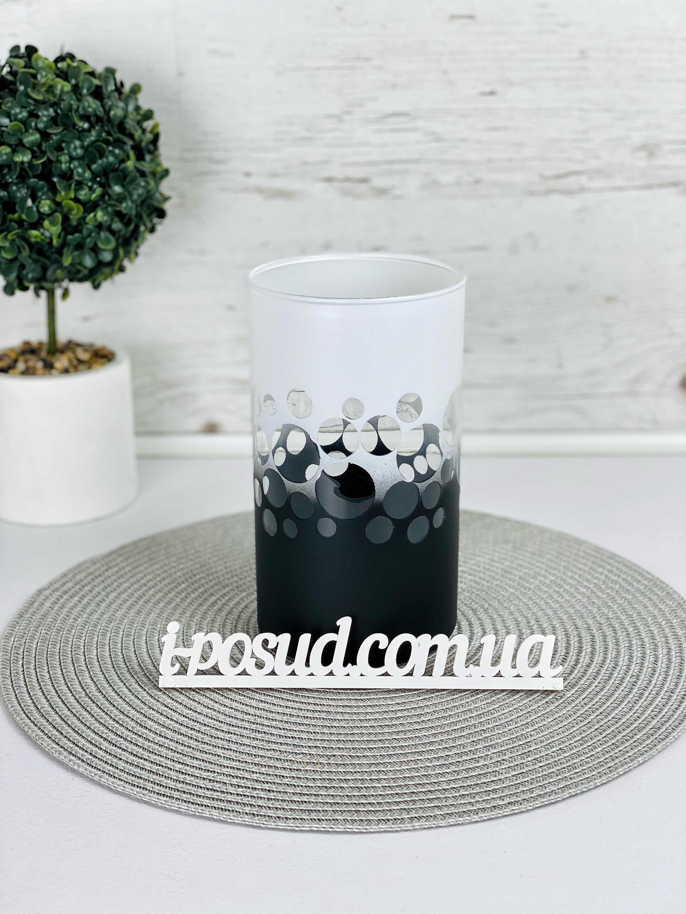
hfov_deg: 28.0
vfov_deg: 36.8
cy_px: 457
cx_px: 343
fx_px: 1374
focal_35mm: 52
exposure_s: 1/186
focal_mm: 6
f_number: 2
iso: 20
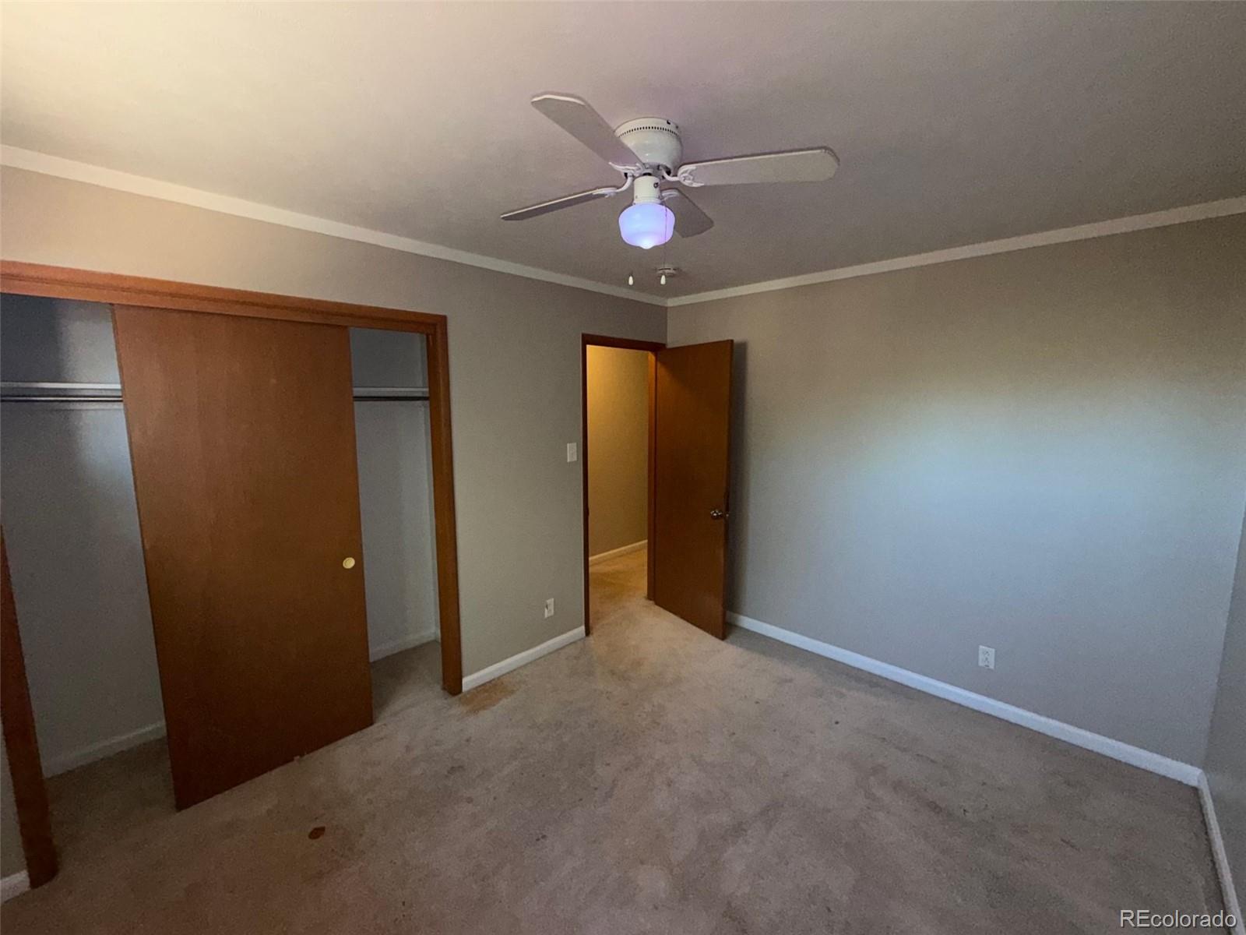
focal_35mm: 14
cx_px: 623
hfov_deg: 102.1
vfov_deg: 85.7
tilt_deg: -7.8
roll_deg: +0.7
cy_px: 468
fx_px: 504
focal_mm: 2.22
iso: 160
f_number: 2.2
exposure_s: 1/60
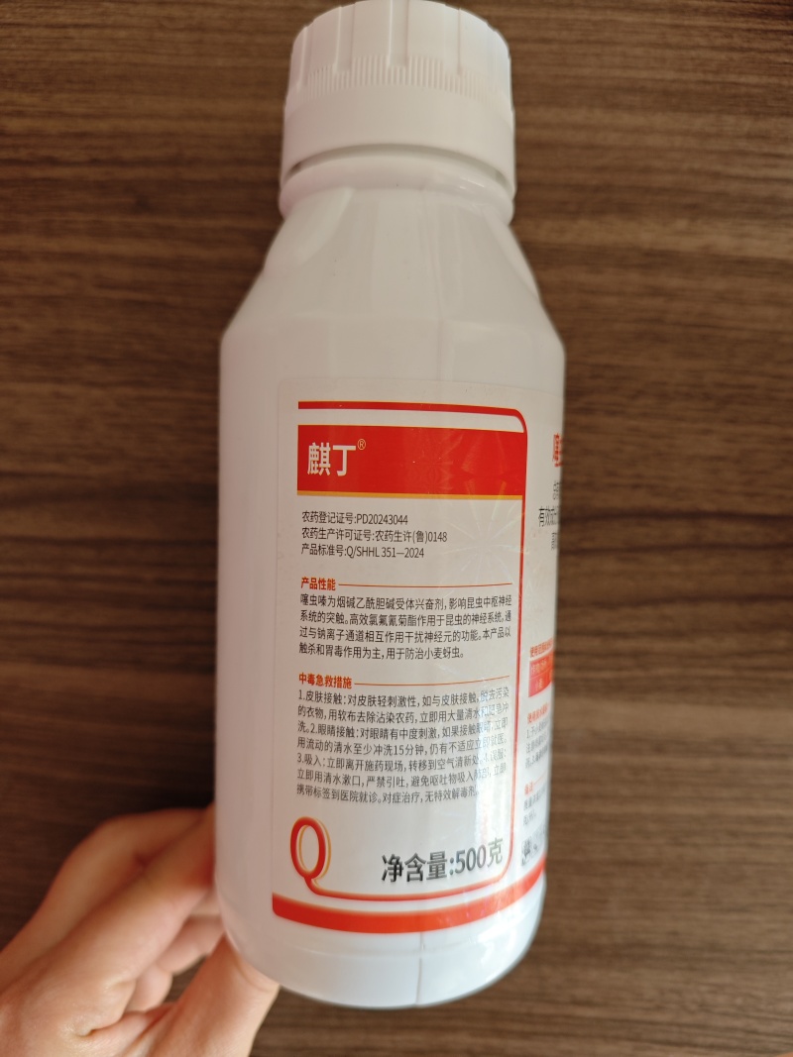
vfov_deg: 73.9
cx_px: 396
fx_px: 703
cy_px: 528
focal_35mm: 23
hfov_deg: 58.9
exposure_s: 1/100
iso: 100
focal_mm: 6.55
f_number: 1.6
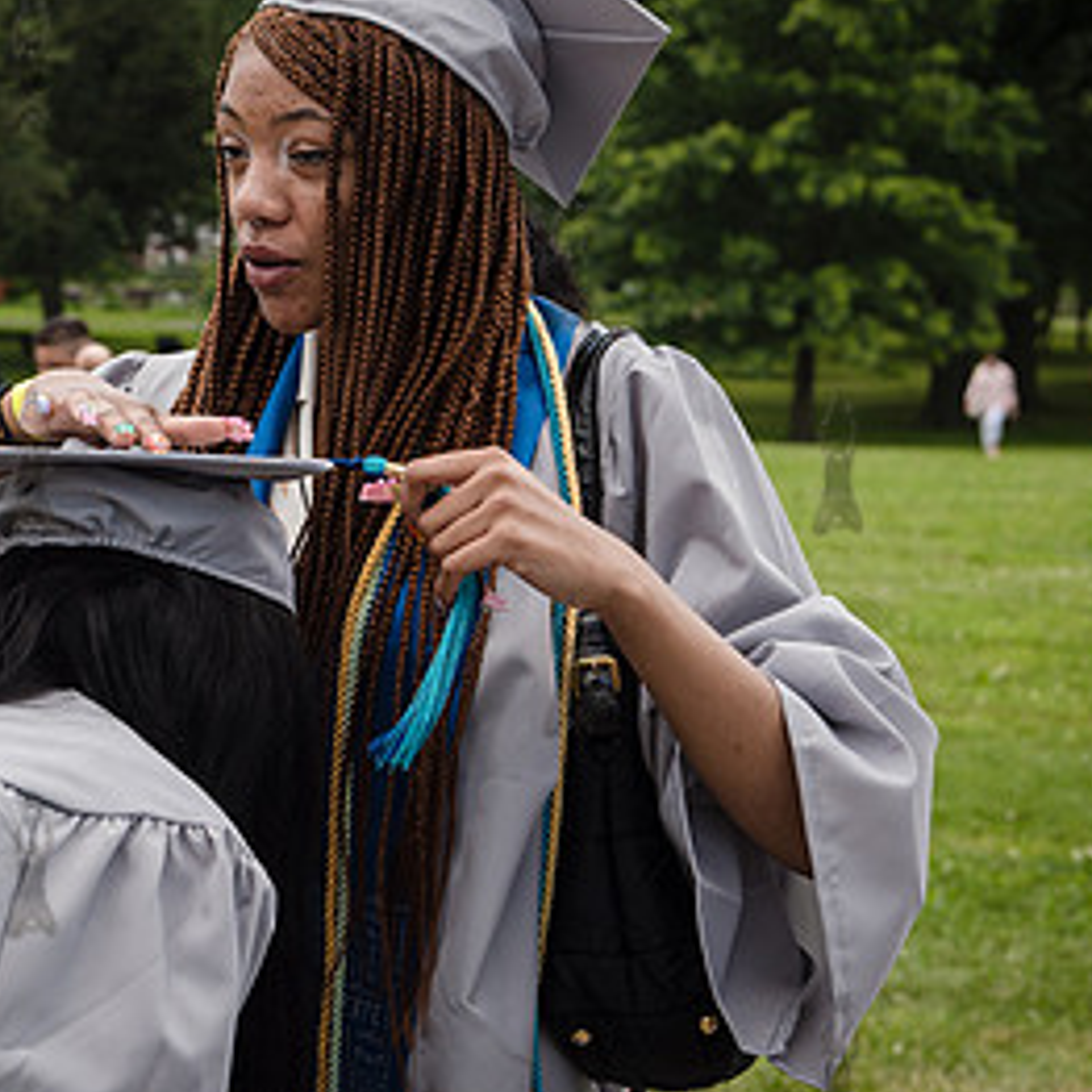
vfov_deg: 14.9
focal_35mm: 117
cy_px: 561
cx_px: 74
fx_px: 4176
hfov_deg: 14.7
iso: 200
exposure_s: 1/640
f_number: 5.6
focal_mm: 52
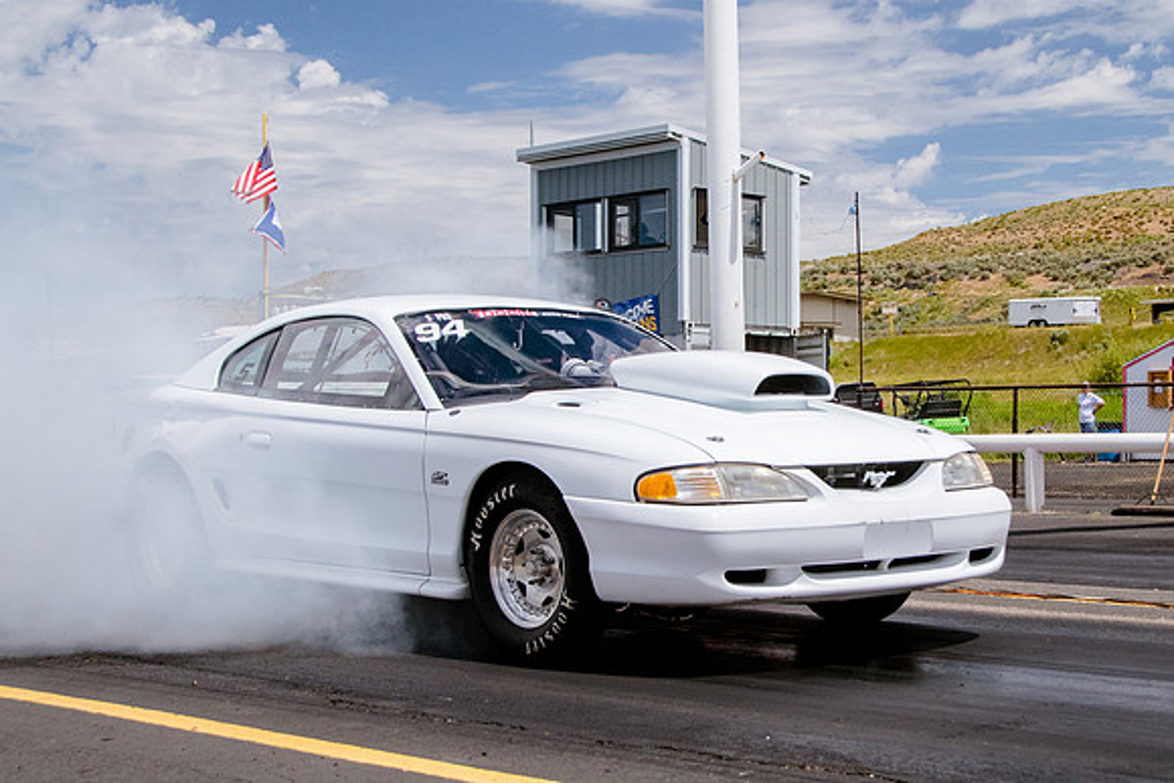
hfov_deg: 32.9
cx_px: 813
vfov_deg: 22.5
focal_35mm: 60
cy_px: 392
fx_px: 1966
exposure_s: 1/4000
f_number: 6.3
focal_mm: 29
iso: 800
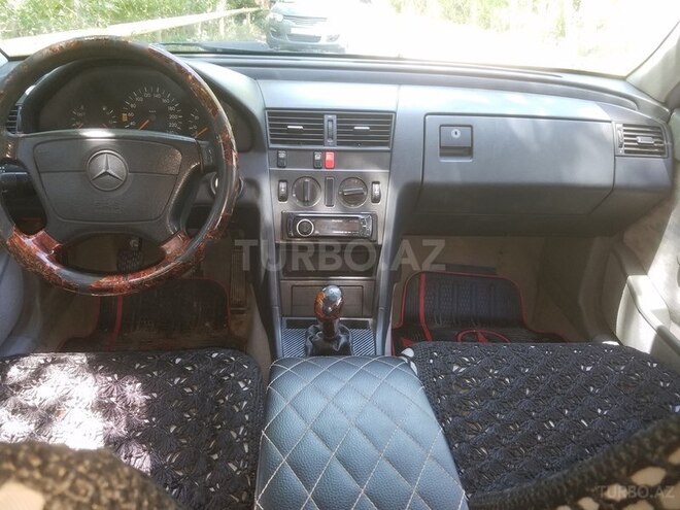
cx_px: 340
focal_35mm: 26
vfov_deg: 53.1
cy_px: 255
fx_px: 511
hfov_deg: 67.3
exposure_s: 1/50
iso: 100
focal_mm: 4.2
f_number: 1.7
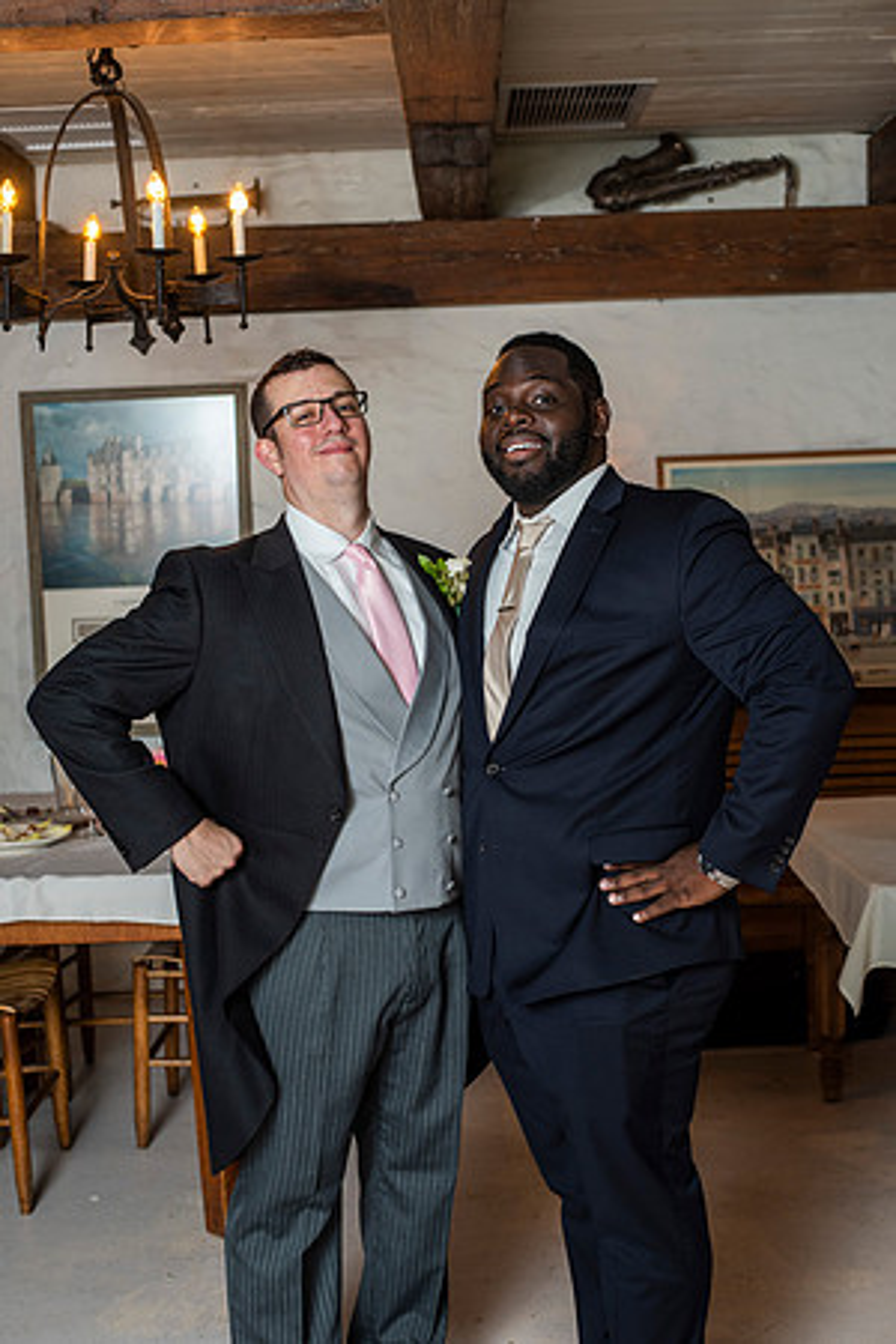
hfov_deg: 27.0
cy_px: 672
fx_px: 1867
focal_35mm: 50
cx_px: 448
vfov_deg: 39.6
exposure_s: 1/80
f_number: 4
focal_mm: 50
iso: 500
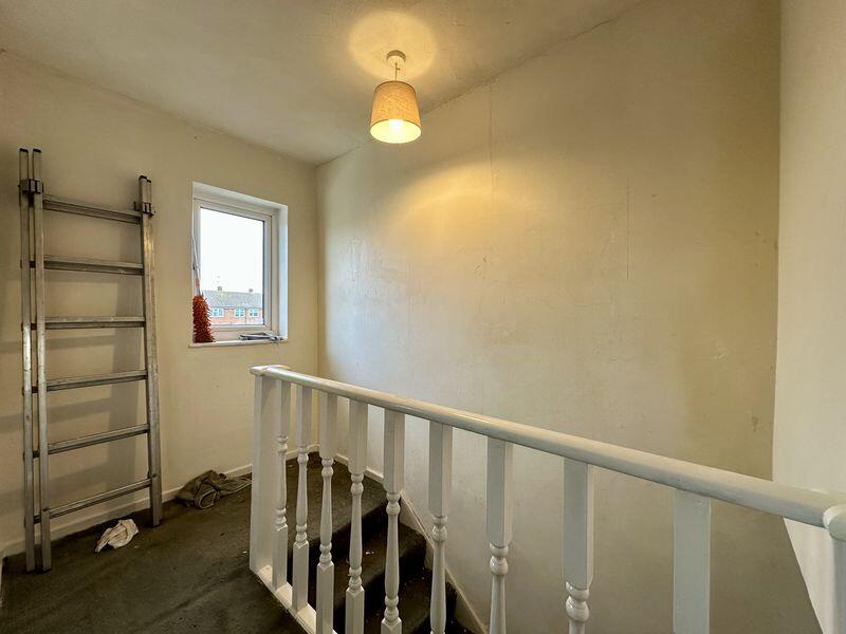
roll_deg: -0.5
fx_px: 342
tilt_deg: -0.6
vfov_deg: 85.7
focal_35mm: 14
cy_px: 317
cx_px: 423
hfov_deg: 102.1
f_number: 2.2
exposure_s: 1/100
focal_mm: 2.22
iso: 125
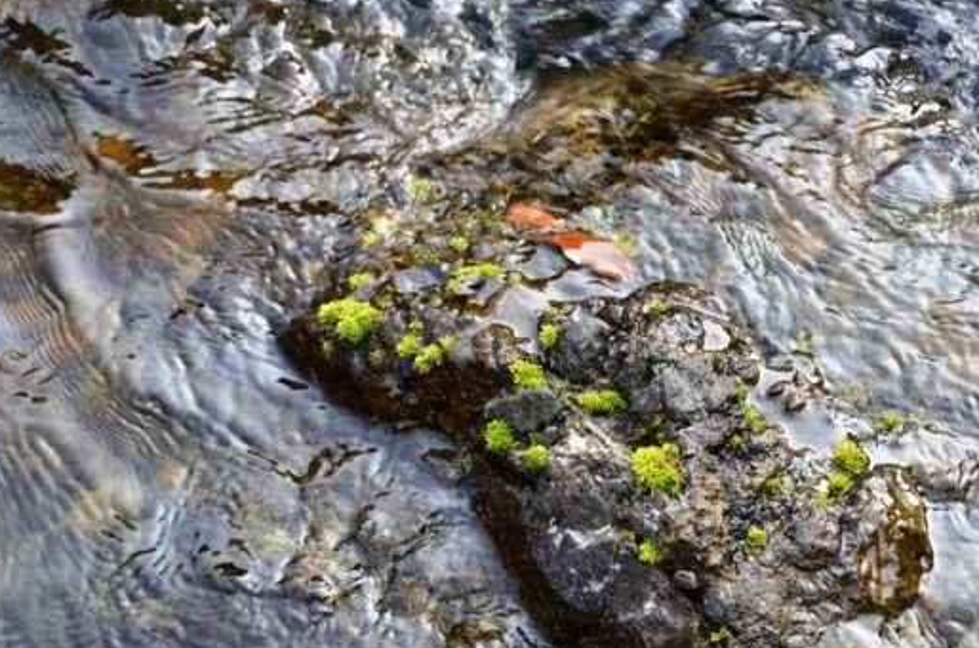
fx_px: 2116
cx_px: 518
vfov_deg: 17.4
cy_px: 342
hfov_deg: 26.0
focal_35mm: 78
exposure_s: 1/125
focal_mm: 42
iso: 220
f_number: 5.6
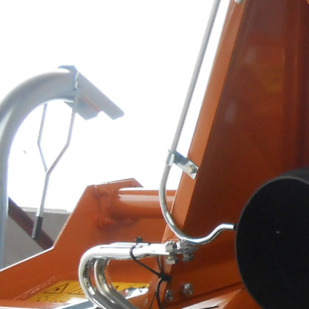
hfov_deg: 14.8
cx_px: 578
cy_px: 238
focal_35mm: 101
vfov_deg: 17.1
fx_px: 1020
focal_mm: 5.3
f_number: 3.8
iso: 200
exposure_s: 1/250
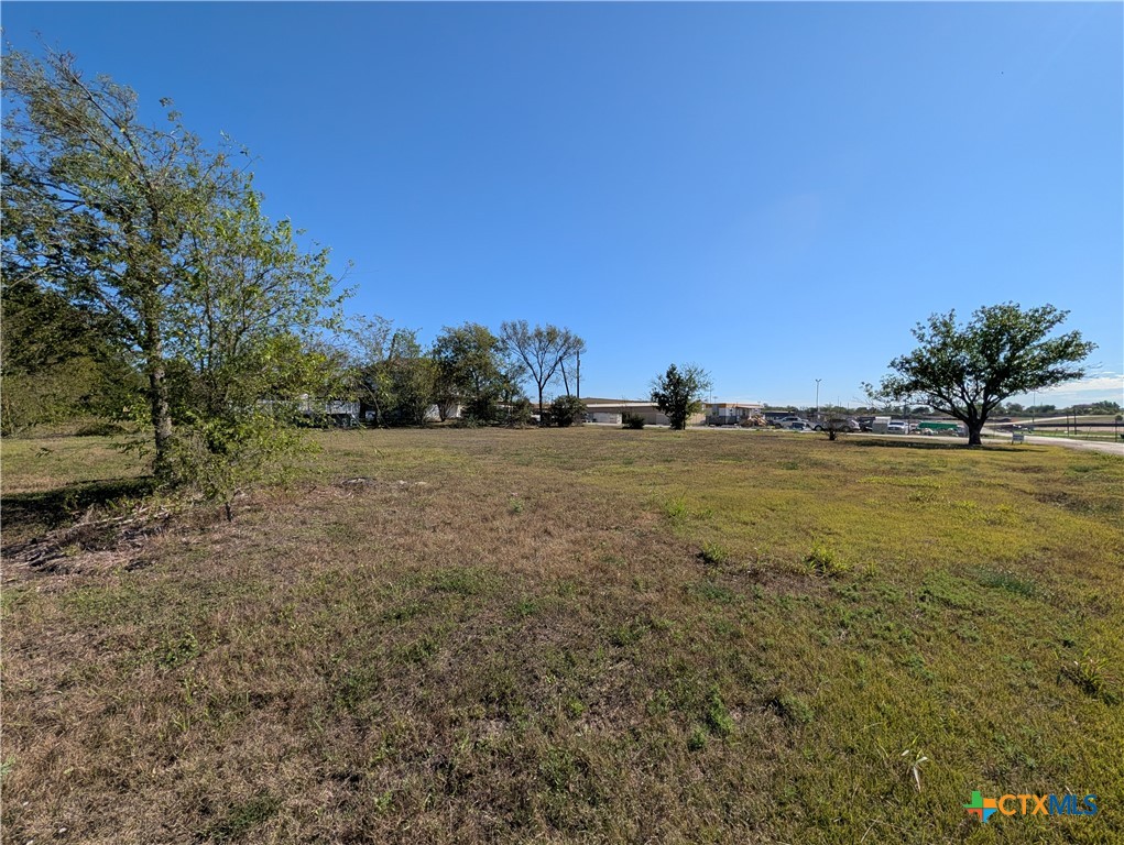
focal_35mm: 12
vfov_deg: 94.6
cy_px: 422
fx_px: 390
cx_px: 562
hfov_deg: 110.5
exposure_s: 1/5848
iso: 55
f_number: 1.7
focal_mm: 2.02
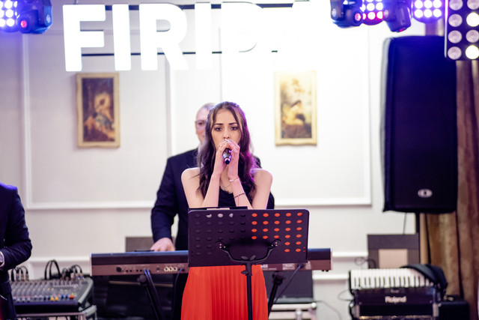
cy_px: 160
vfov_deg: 10.7
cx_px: 240
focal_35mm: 128
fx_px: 1703
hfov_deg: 16.0
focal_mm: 85
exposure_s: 1/200
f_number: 1.8
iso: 1250
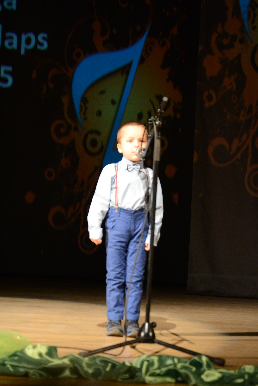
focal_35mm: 112
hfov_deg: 12.2
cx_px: 129
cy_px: 193
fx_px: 1209
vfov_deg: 18.2
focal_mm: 75
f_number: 4.2
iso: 1600
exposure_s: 1/50
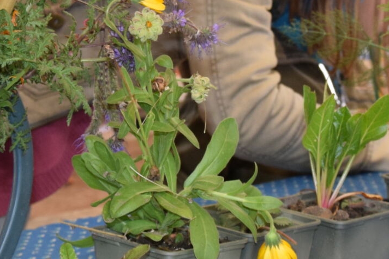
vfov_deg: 9.8
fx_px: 1513
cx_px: 239
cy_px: 58
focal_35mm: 140
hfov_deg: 14.6
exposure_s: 1/100
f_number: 5
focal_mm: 26
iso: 800
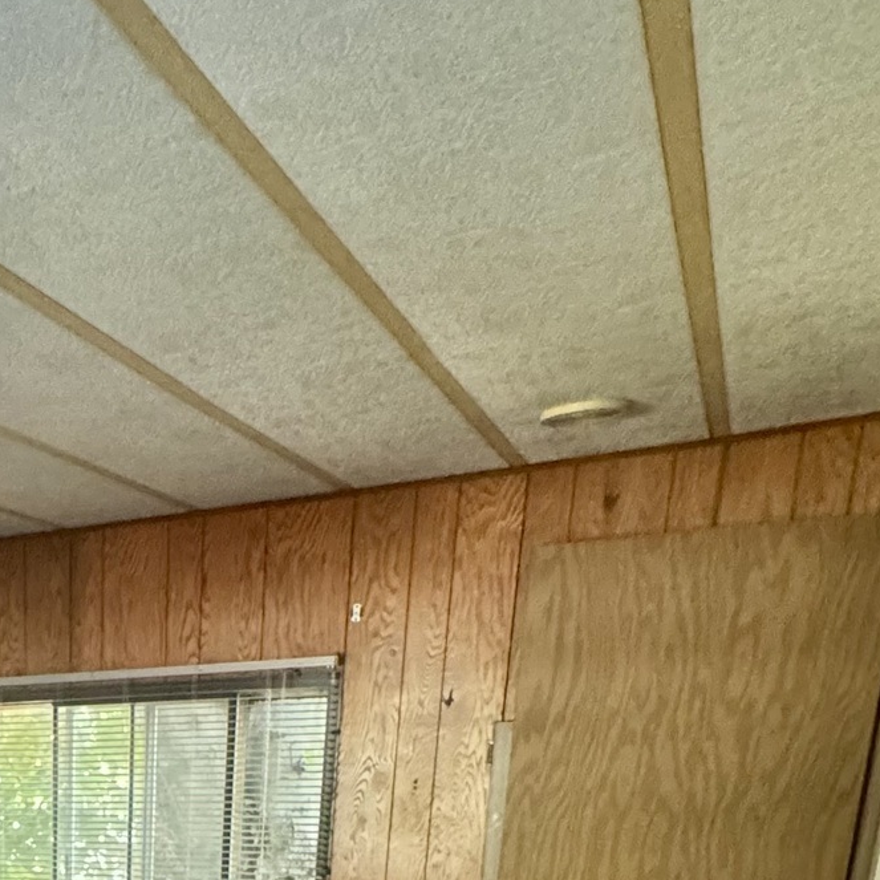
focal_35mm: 43
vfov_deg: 30.7
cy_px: 1145
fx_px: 1237
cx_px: -68
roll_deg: +2.1
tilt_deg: -17.8
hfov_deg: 34.3
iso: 800
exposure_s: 1/60
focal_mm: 2.22
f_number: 2.2
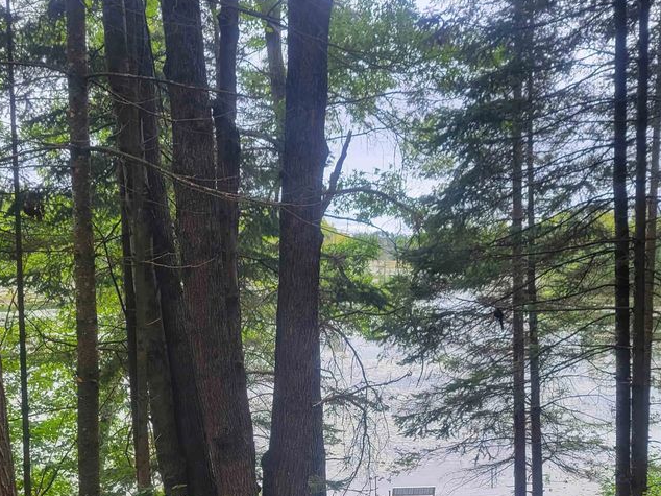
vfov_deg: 33.8
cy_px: 360
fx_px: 802
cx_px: 345
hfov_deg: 44.8
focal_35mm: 42
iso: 40
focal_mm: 5.4
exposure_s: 1/266
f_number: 1.8
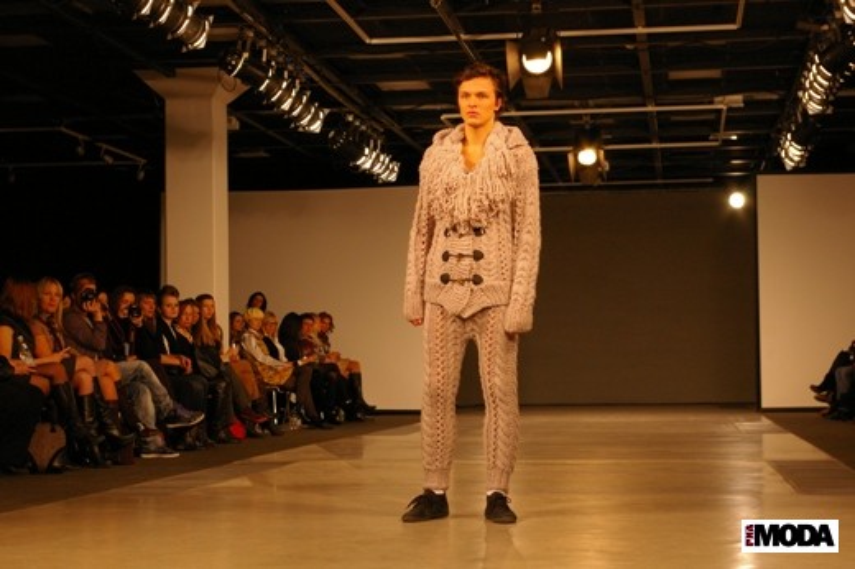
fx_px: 1602
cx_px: 428
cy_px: 284
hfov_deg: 29.9
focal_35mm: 68
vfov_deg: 20.1
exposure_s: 1/125
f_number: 8
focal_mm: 45
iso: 800
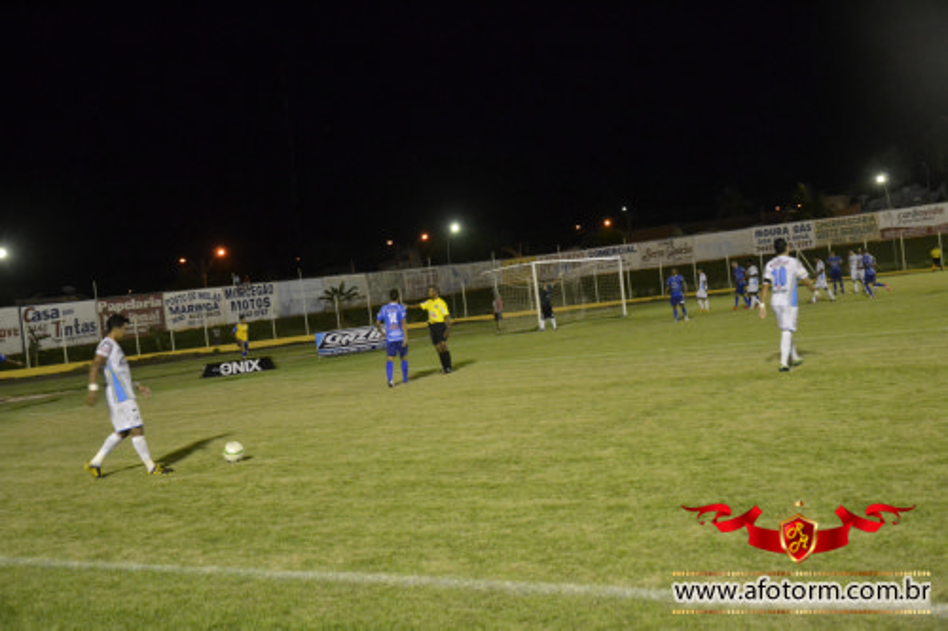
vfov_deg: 31.9
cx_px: 474
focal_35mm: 42
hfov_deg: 46.4
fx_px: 1106
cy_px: 316
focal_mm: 28
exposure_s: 1/40
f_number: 4
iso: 3200
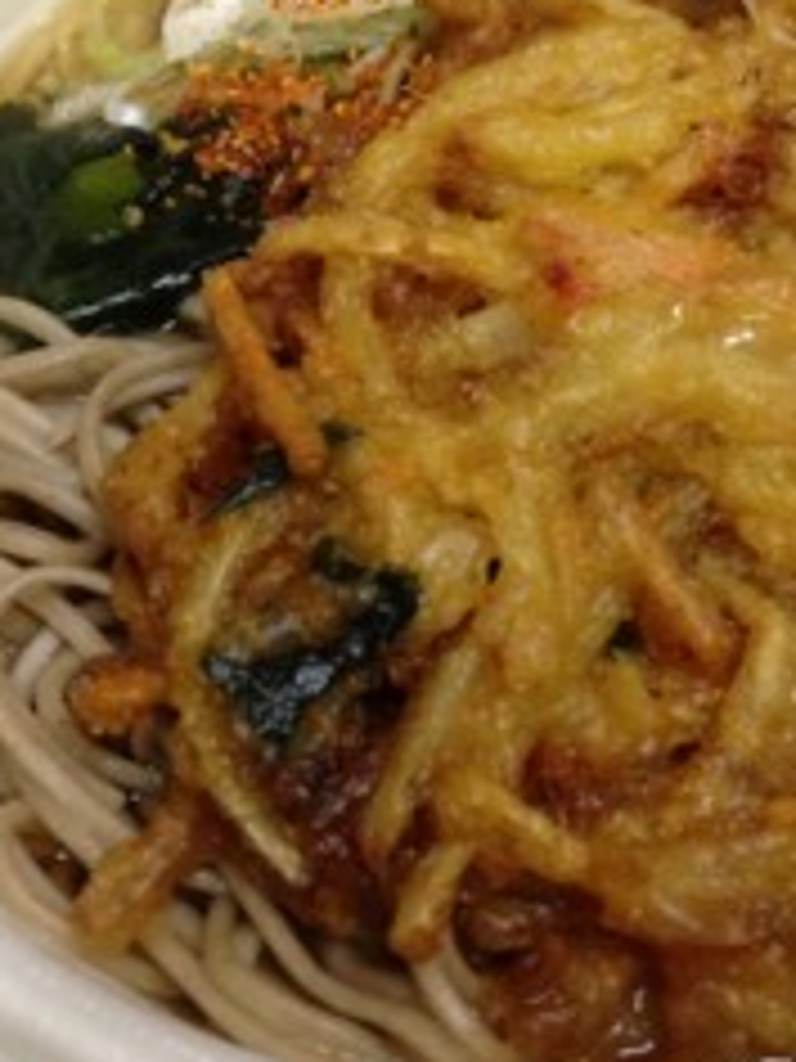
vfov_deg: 30.7
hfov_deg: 23.0
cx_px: 616
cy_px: 446
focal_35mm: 63
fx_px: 1932
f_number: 2.4
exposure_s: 1/20
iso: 250
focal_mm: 4.13
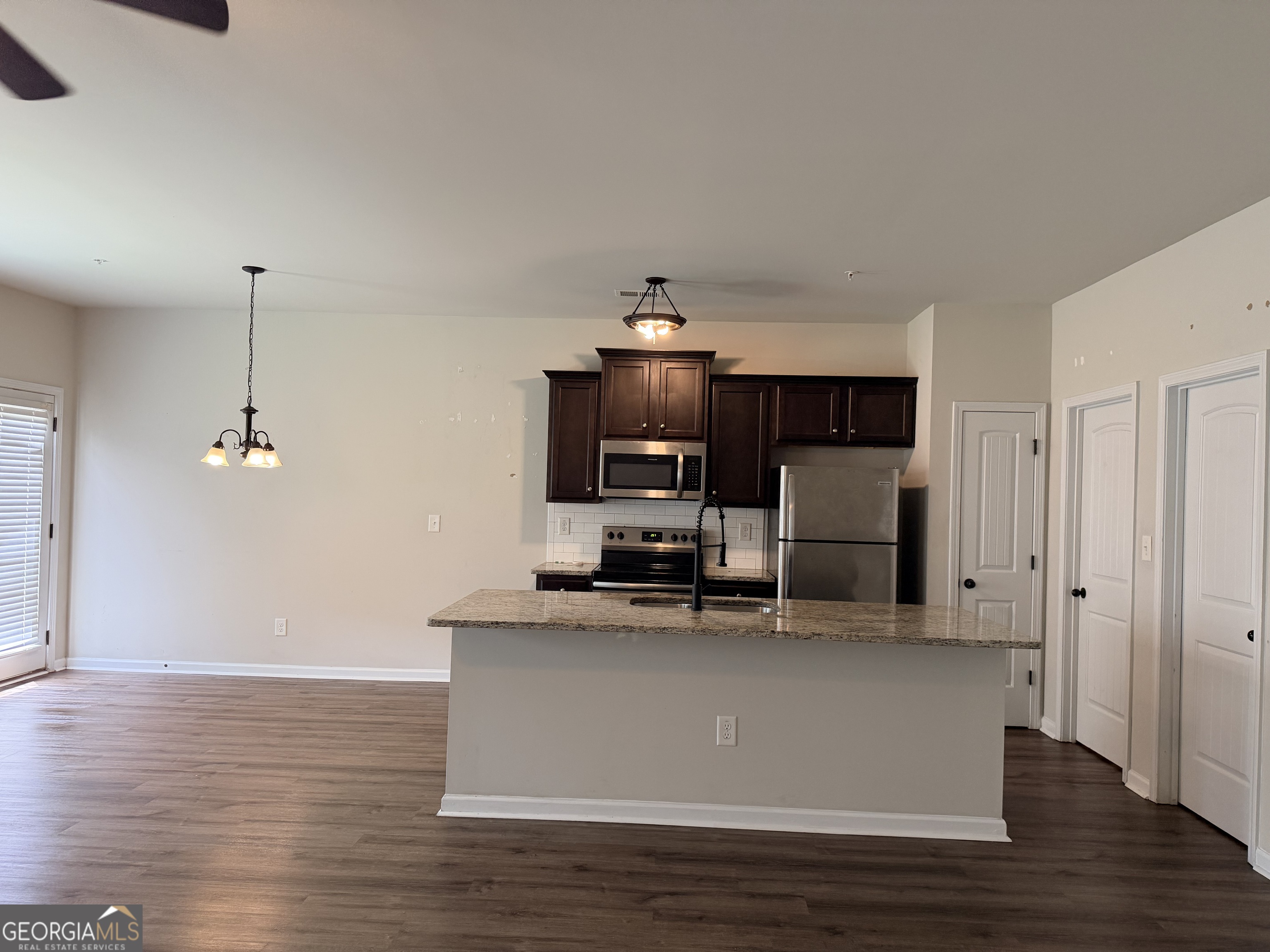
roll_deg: -1.0
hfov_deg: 71.6
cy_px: 476
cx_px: 635
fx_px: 881
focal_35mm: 24
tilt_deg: +0.4
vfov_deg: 56.8
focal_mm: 6.76
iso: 250
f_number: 1.78
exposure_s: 1/120
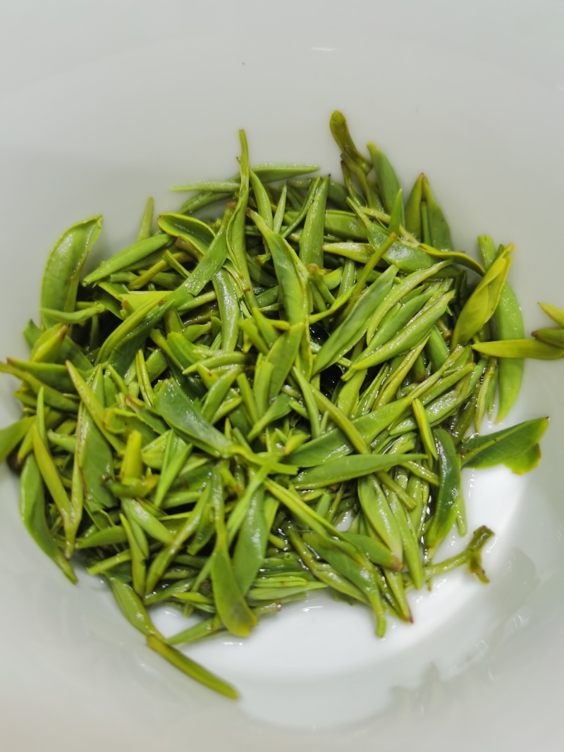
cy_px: 376
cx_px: 282
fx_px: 587
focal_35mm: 27
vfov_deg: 65.3
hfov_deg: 51.3
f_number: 1.8
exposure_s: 1/40
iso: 320
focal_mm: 5.58
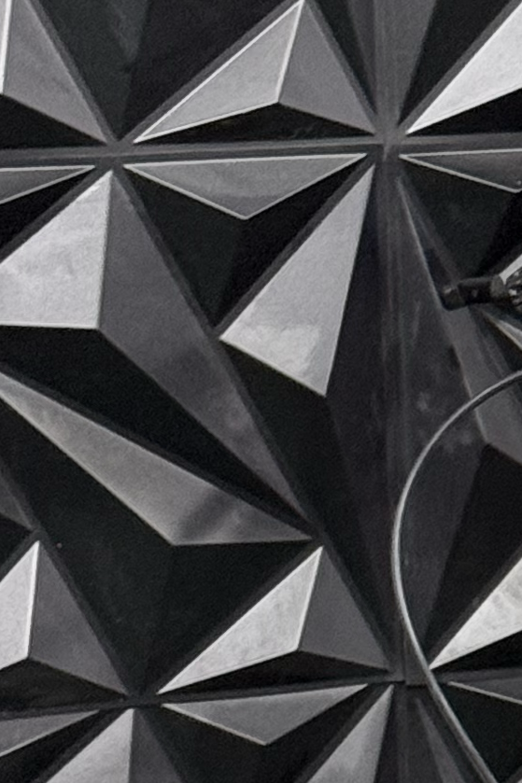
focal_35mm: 240
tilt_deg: -9.5
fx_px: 5222
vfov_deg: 8.6
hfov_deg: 5.5
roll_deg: -1.4
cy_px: 639
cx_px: 1257
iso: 250
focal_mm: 6.76
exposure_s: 1/60
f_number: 1.78
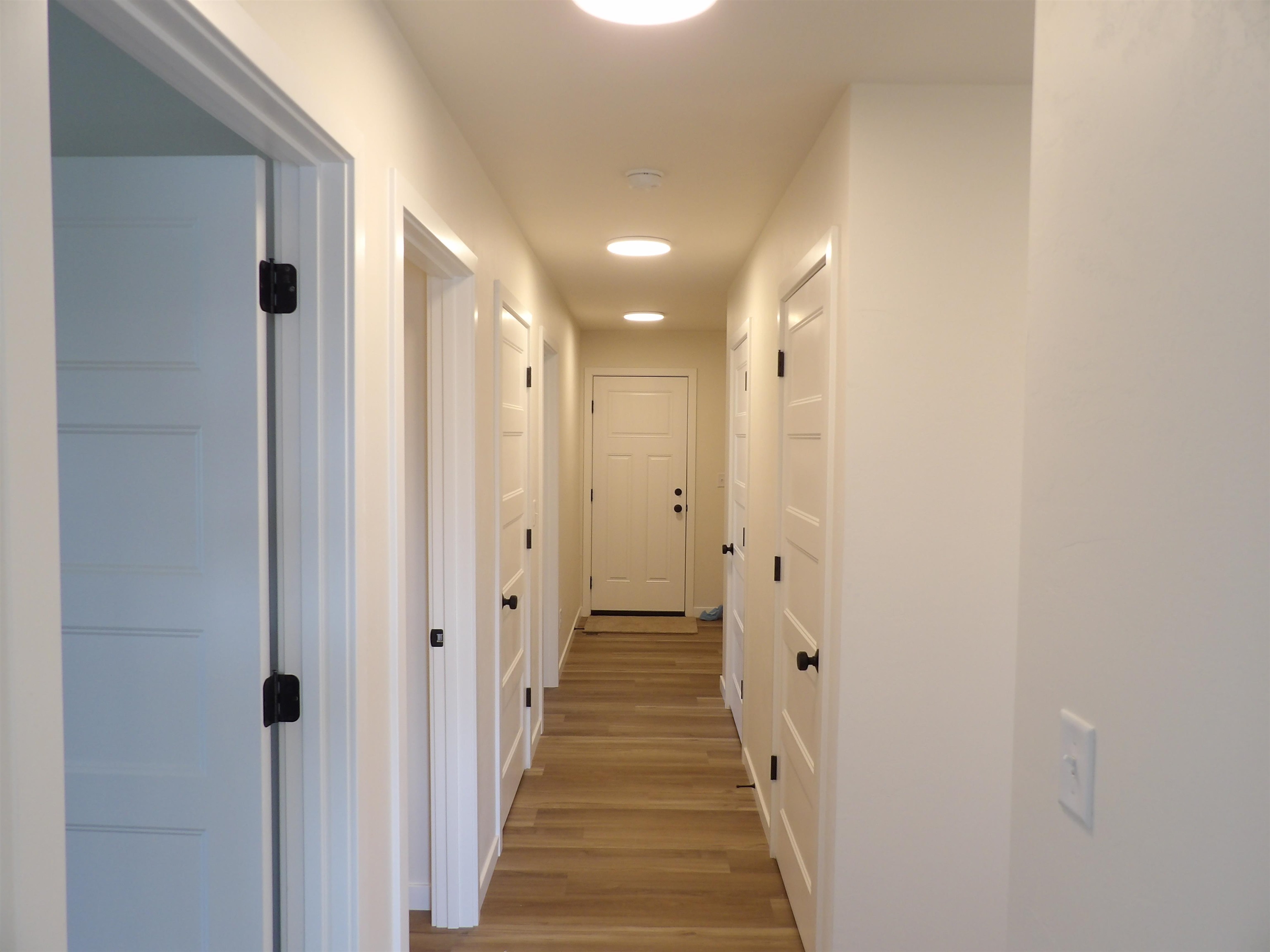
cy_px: 476
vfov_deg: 56.8
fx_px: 881
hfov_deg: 71.6
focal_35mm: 24
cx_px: 635
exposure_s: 1/33
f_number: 3.2
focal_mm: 4.3
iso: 131
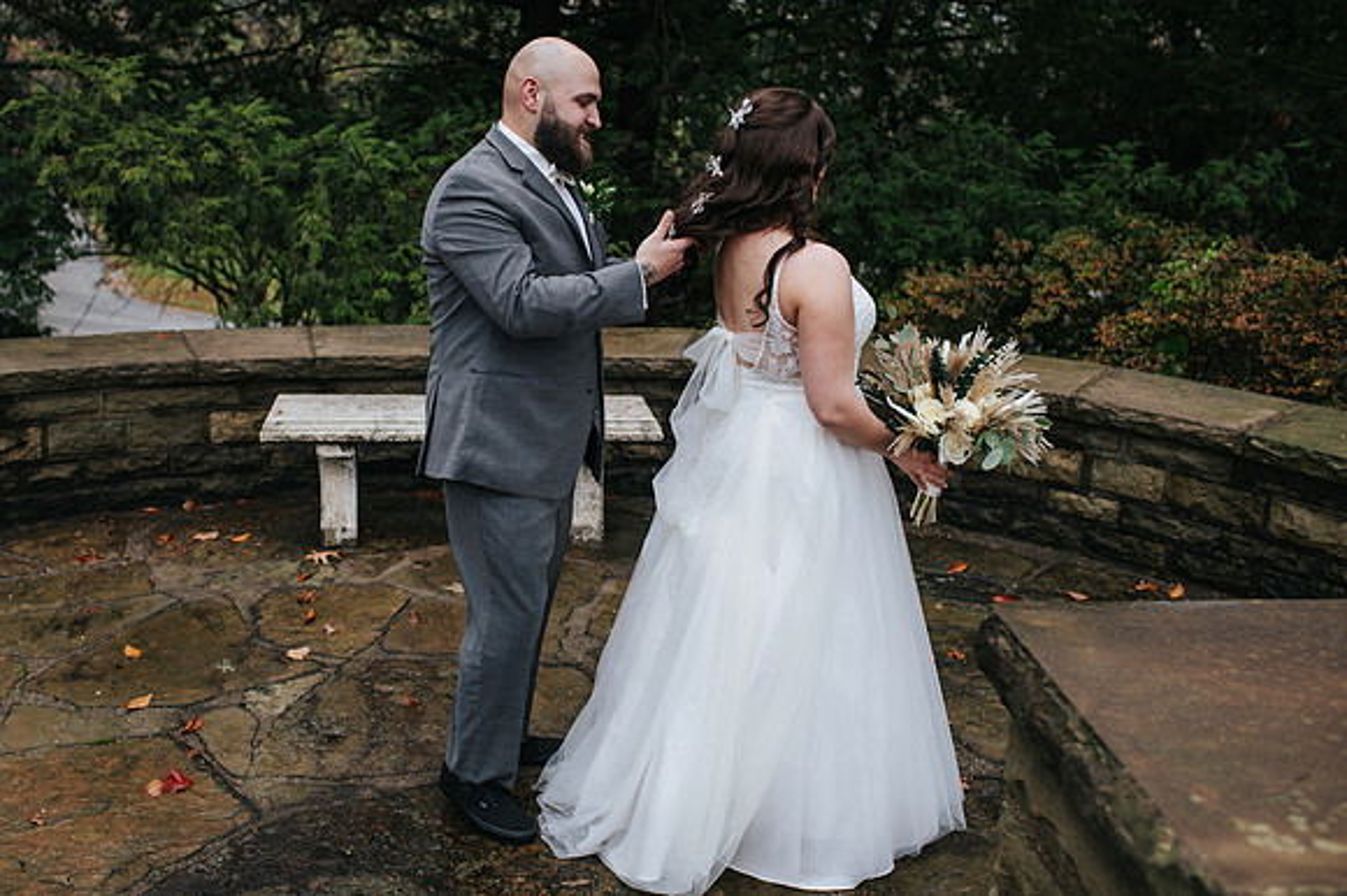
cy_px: 448
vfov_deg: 32.8
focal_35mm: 41
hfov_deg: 47.5
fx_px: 1524
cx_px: 575
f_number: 3.2
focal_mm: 35
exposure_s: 1/400
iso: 450
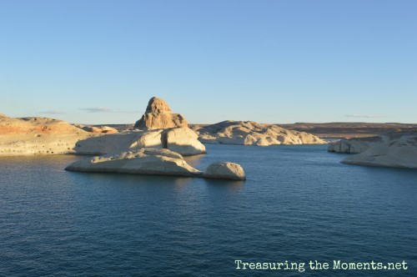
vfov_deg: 36.8
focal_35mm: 36
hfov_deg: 53.2
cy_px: 138
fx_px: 416
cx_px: 208
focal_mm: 24
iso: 100
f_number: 6.3
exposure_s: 1/160
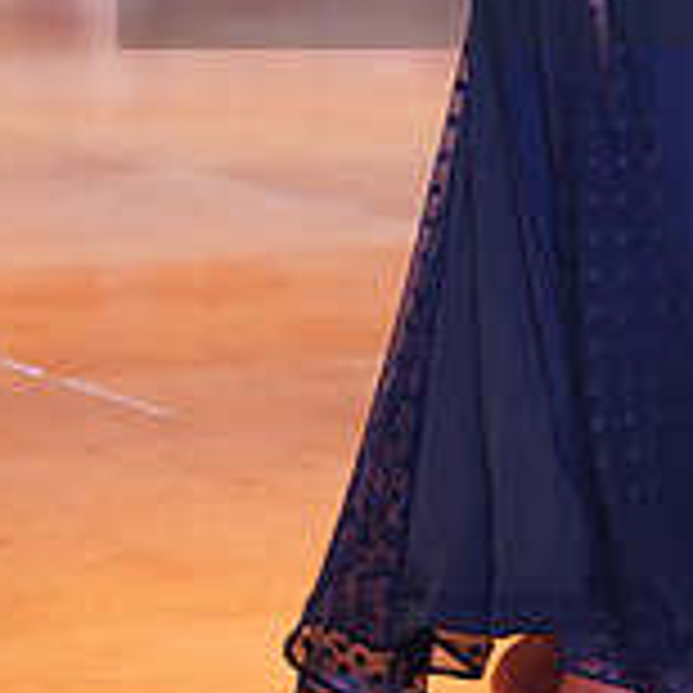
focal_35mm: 266
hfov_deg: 6.6
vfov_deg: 6.5
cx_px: 740
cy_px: -99
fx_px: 6025
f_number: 2.8
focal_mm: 83
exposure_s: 1/400
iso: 5000
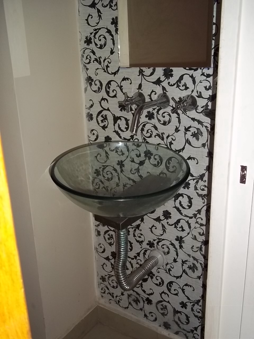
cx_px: 127
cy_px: 170
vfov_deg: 51.4
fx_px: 352
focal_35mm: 36
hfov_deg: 39.7
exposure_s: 1/30
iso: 160
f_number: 3.1
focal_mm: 6.5
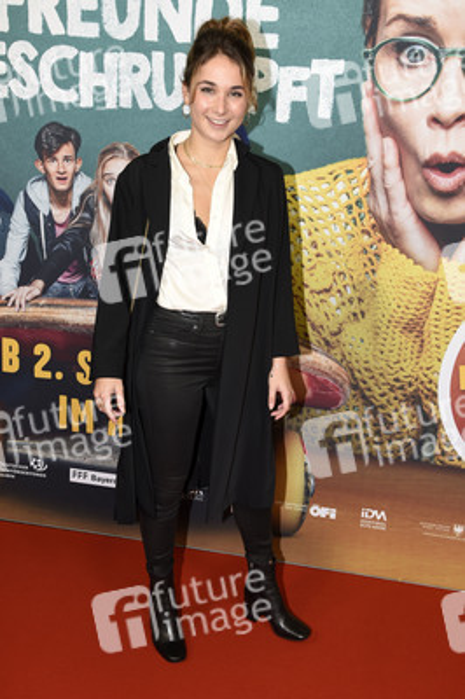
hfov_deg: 35.0
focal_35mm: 38
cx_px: 232
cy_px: 350
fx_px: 737
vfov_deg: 50.7
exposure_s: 1/125
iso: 800
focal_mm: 38
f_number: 6.3
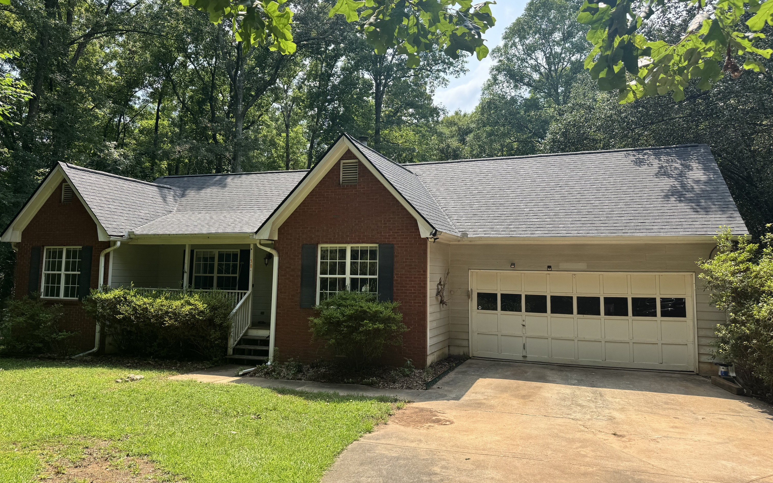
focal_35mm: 26
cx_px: 394
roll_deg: -0.8
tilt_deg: +4.6
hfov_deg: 70.4
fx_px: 548
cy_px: 220
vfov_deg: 47.5
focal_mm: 6.76
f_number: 1.78
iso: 80
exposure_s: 1/1818
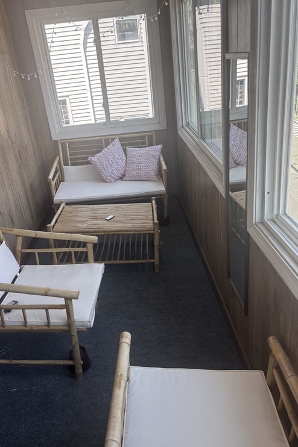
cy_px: 217
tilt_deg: -23.7
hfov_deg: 46.3
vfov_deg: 65.5
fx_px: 348
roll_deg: +6.0
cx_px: 139
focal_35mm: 28
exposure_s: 1/360
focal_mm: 5.96
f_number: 1.6
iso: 50
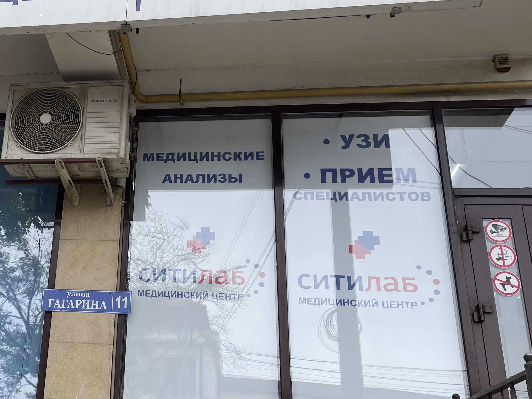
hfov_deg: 39.0
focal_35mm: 46
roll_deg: -4.5
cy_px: 184
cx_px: 80
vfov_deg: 31.5
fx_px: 707
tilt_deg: +24.5
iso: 32
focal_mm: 4.2
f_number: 1.6
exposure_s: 1/703
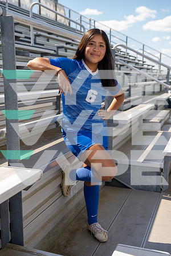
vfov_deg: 46.4
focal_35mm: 42
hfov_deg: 31.9
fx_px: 299
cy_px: 128
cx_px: 86
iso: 50
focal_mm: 42
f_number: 4.5
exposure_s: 1/200
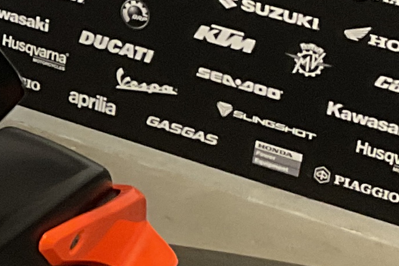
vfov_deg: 7.8
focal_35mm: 176
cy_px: 108
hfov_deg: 11.3
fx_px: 1951
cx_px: -156
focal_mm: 3
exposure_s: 1/40
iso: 200
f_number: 1.8
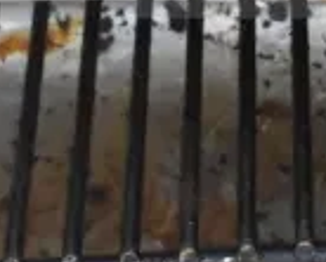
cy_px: -169
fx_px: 1741
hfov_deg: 10.5
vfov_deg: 8.4
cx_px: 399
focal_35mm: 180
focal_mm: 29
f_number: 16
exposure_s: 1/1000
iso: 6400
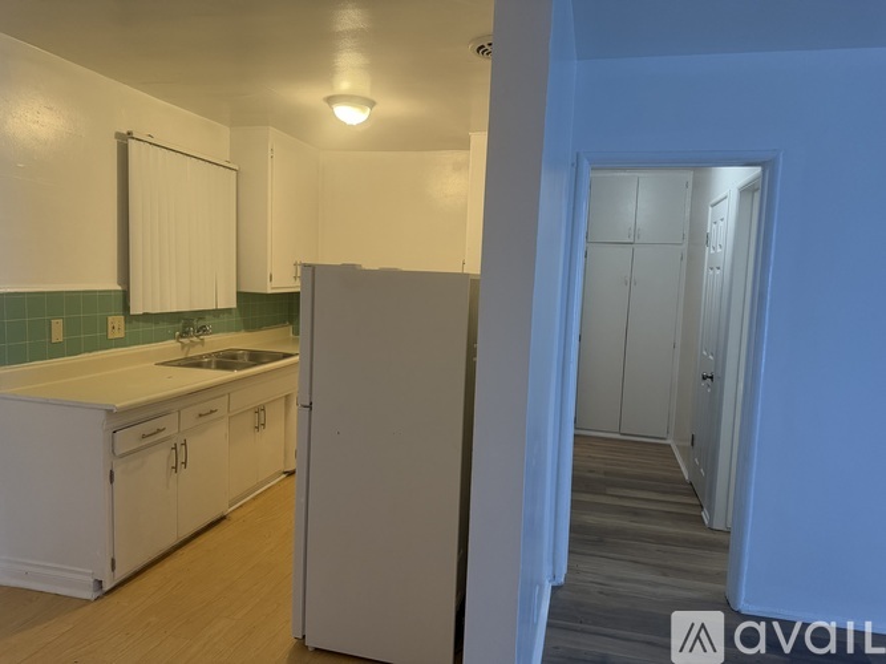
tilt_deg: -5.6
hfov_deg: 71.6
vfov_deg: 56.8
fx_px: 614
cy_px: 332
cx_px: 443
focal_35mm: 24
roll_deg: -1.9
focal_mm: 6.76
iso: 320
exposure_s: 1/120
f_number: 1.78
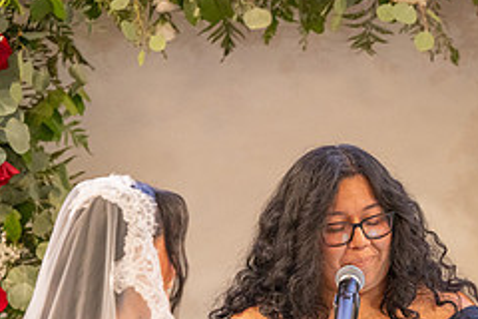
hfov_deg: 5.3
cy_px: 374
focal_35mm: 387
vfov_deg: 3.5
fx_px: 5138
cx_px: 303
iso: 1600
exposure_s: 1/125
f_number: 2.8
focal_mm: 160
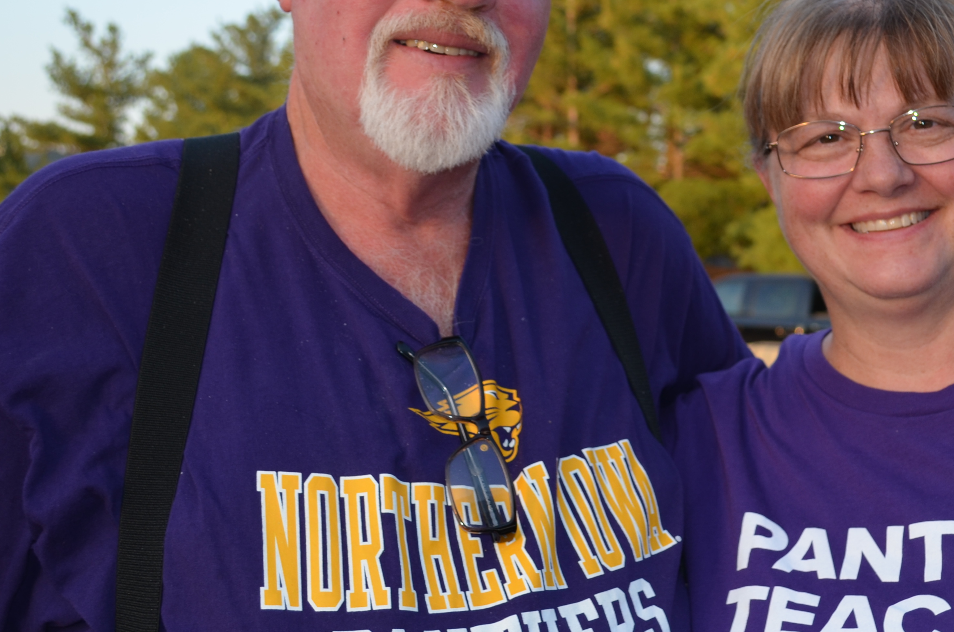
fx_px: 1481
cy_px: 248
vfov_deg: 24.0
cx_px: 684
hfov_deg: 35.1
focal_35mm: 56
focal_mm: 20
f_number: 3.8
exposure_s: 1/200
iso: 140
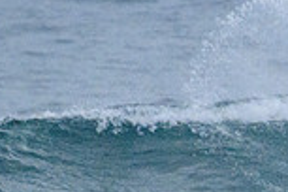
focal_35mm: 4174
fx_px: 33389
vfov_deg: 0.3
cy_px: 168
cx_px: 508
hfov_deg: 0.5
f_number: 11
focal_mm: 800
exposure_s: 1/2000
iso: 3200
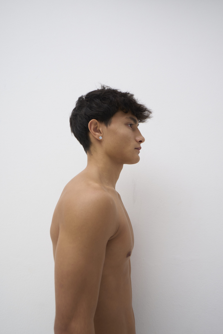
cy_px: 167
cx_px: 112
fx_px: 251
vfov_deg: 67.4
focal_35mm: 27
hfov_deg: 47.9
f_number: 5
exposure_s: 1/100
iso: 200
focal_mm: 18
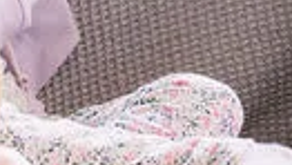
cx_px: -646
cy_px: -122
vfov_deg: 3.4
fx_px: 2790
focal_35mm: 360
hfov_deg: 5.5
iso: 500
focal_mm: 44
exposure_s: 1/250
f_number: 2.8
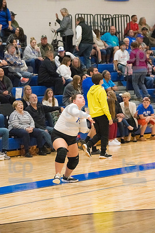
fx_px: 840
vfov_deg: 15.8
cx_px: 78
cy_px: 116
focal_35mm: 130
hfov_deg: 10.5
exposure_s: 1/1600
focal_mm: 130
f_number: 4.5
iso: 10000
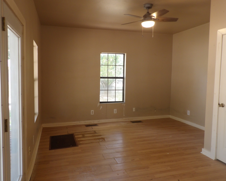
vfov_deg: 54.9
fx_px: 174
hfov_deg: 66.0
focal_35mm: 26
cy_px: 90
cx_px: 108
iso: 152
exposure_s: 1/33
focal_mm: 4.3
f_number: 3.2
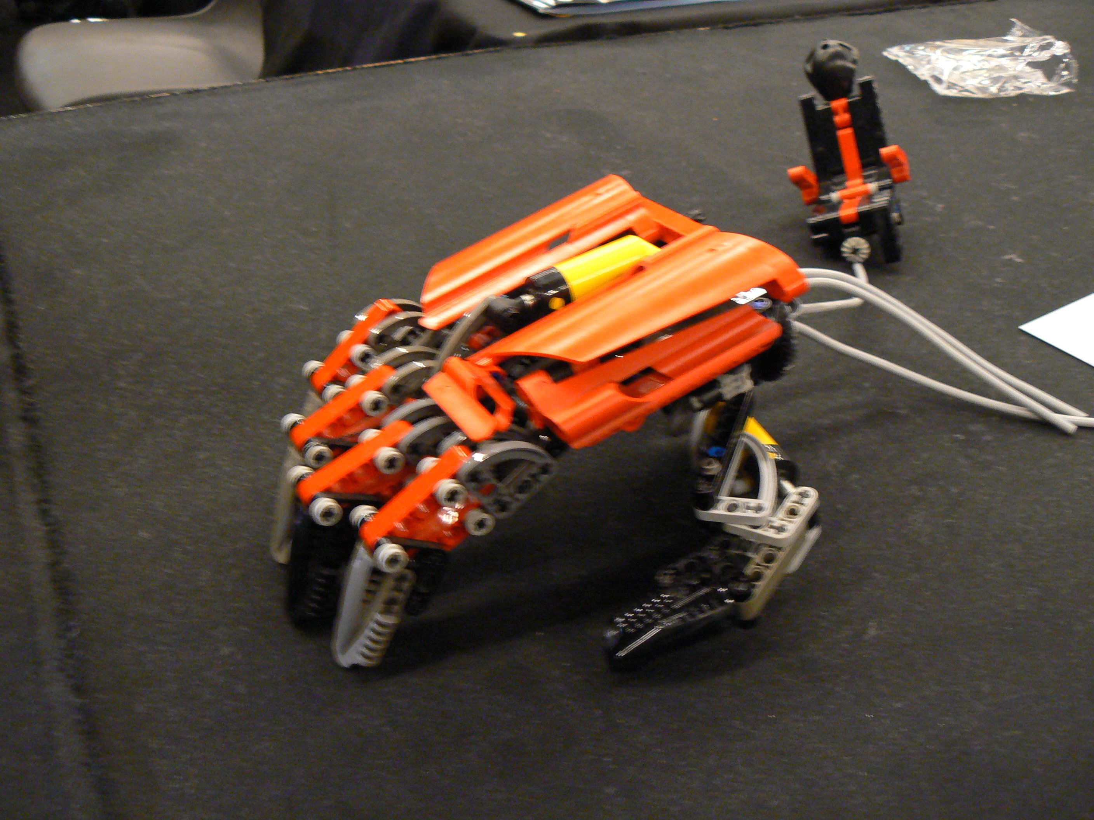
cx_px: 547
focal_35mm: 36
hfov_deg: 51.4
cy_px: 410
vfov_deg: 39.7
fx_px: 1138
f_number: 2.8
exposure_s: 1/4
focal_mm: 6
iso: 200
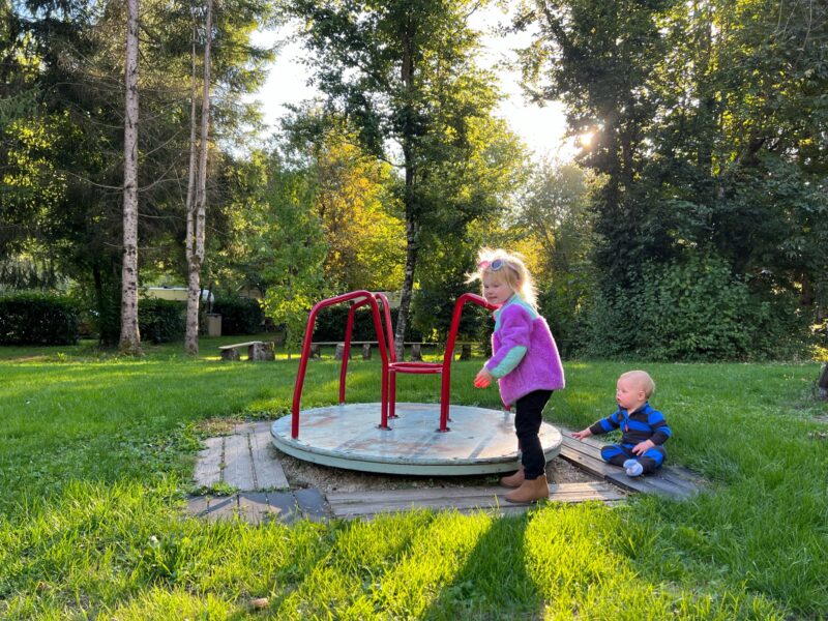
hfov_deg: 67.3
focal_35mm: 26
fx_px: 622
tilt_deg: -0.8
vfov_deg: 53.1
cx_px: 414
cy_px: 310
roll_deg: -1.1
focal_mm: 5.7
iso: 40
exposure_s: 1/259
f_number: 1.5
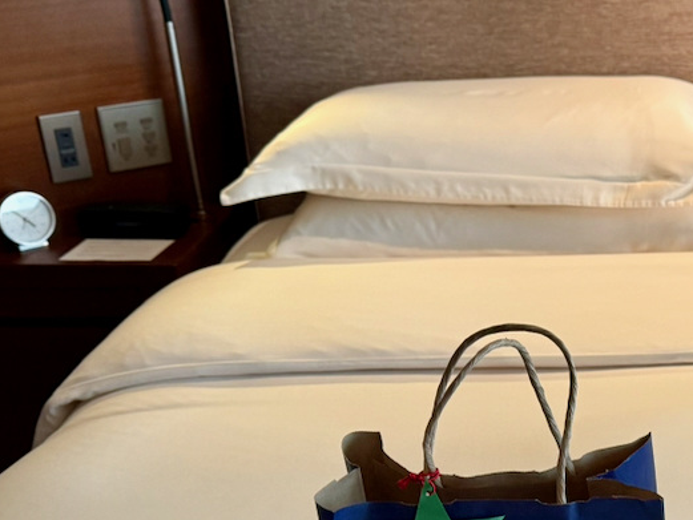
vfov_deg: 24.4
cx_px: 701
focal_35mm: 59
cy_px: 415
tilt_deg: -26.8
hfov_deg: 30.3
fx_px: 1181
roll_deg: -1.1
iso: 200
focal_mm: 6.76
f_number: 1.78
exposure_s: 1/100
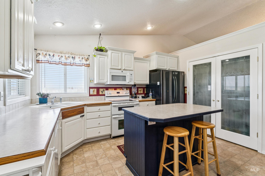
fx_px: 119
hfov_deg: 96.0
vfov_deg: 73.1
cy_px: 88
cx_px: 132
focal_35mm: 16
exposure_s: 1/10
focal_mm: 16.2
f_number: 13
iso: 400
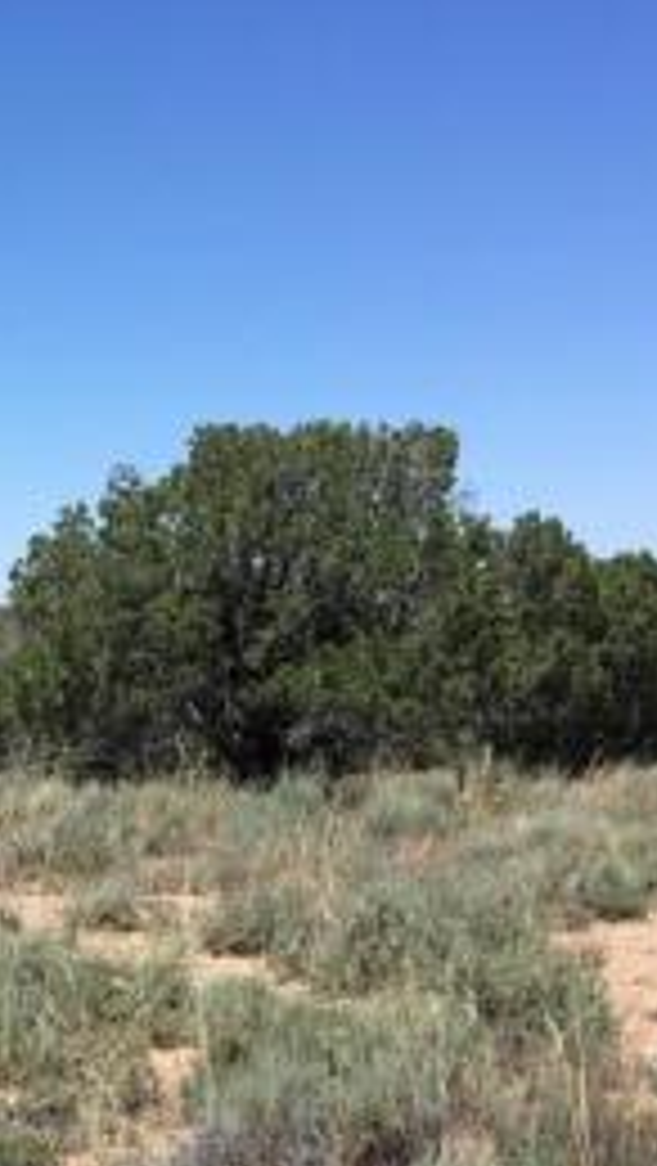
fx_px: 2412
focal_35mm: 78
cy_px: 738
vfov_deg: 27.1
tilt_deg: -0.7
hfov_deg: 14.6
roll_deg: -0.5
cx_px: -297
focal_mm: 4.15
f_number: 2.2
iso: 25
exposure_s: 1/1923
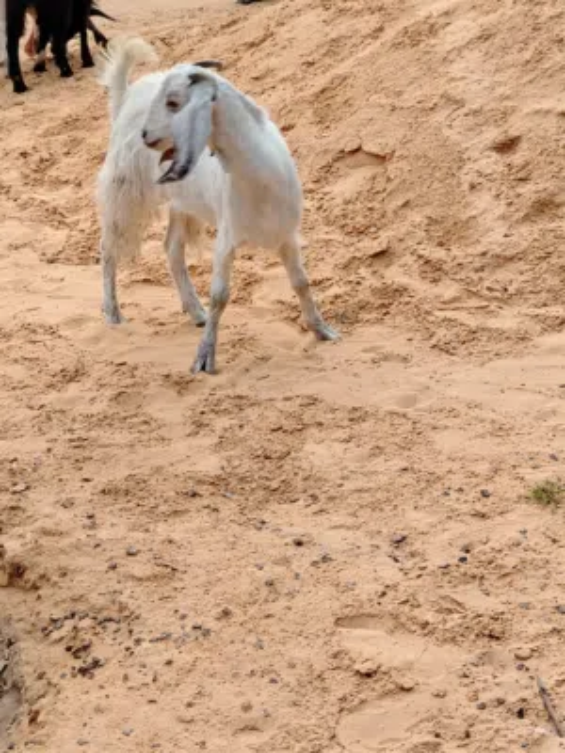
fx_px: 1371
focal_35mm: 63
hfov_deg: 23.3
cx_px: 282
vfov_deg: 30.7
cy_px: 376
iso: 100
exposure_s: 1/140
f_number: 1.75
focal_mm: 5.25
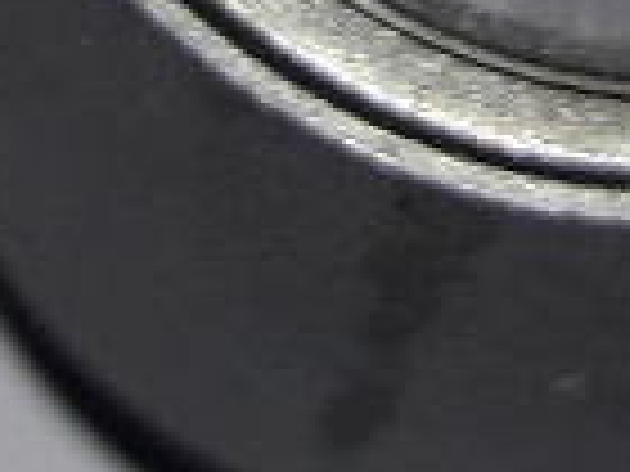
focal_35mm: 207
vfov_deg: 6.8
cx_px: 531
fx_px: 3767
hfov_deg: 9.5
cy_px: -661
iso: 40
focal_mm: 3.7
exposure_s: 1/669
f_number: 1.9
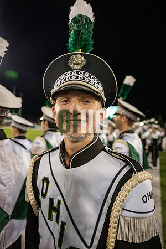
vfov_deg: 73.7
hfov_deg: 53.1
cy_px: 124
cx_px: 83
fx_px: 166
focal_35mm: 24
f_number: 3.2
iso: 1250
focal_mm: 24
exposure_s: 1/500
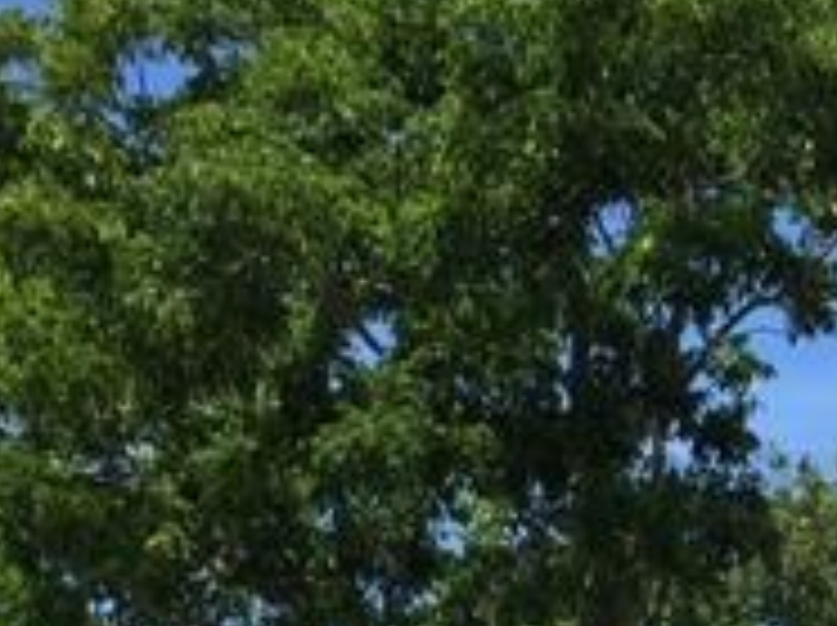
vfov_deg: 13.9
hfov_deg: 19.0
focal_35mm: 100
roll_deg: -0.1
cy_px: 905
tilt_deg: +5.1
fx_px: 2415
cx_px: 886
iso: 25
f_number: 2.2
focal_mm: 4.15
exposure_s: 1/1637
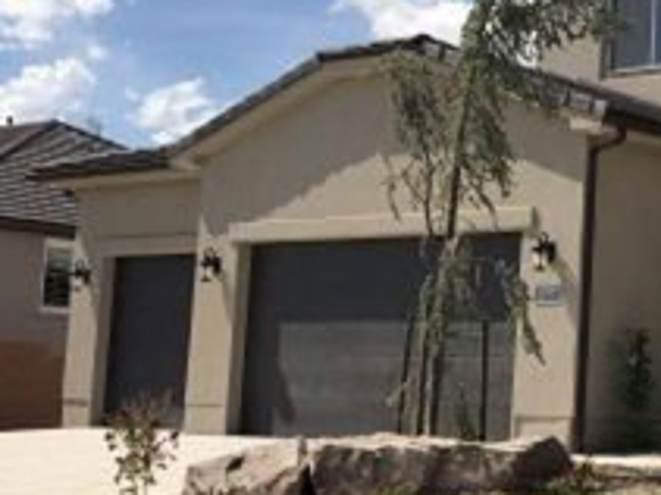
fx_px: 1622
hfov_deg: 21.2
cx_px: 827
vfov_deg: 17.3
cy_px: 257
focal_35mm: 85
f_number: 1.8
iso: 20
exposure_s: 1/2183
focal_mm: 4
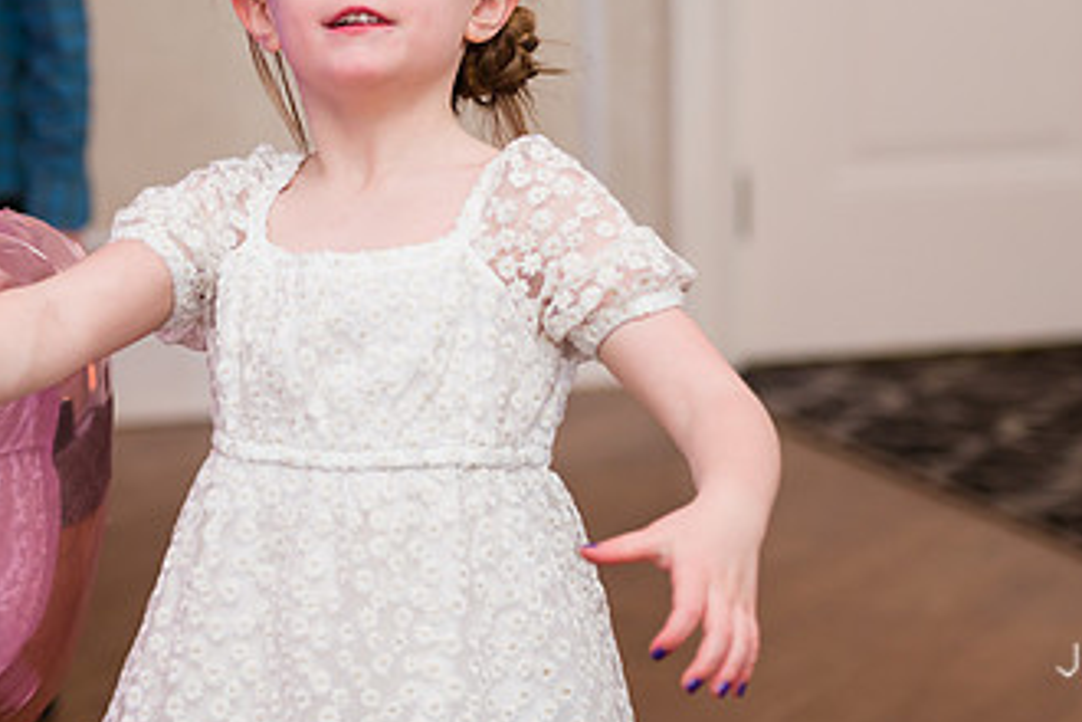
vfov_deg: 11.1
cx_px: 420
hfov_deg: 16.6
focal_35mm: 123
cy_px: 115
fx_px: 3697
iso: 1600
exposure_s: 1/200
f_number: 3.2
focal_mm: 70
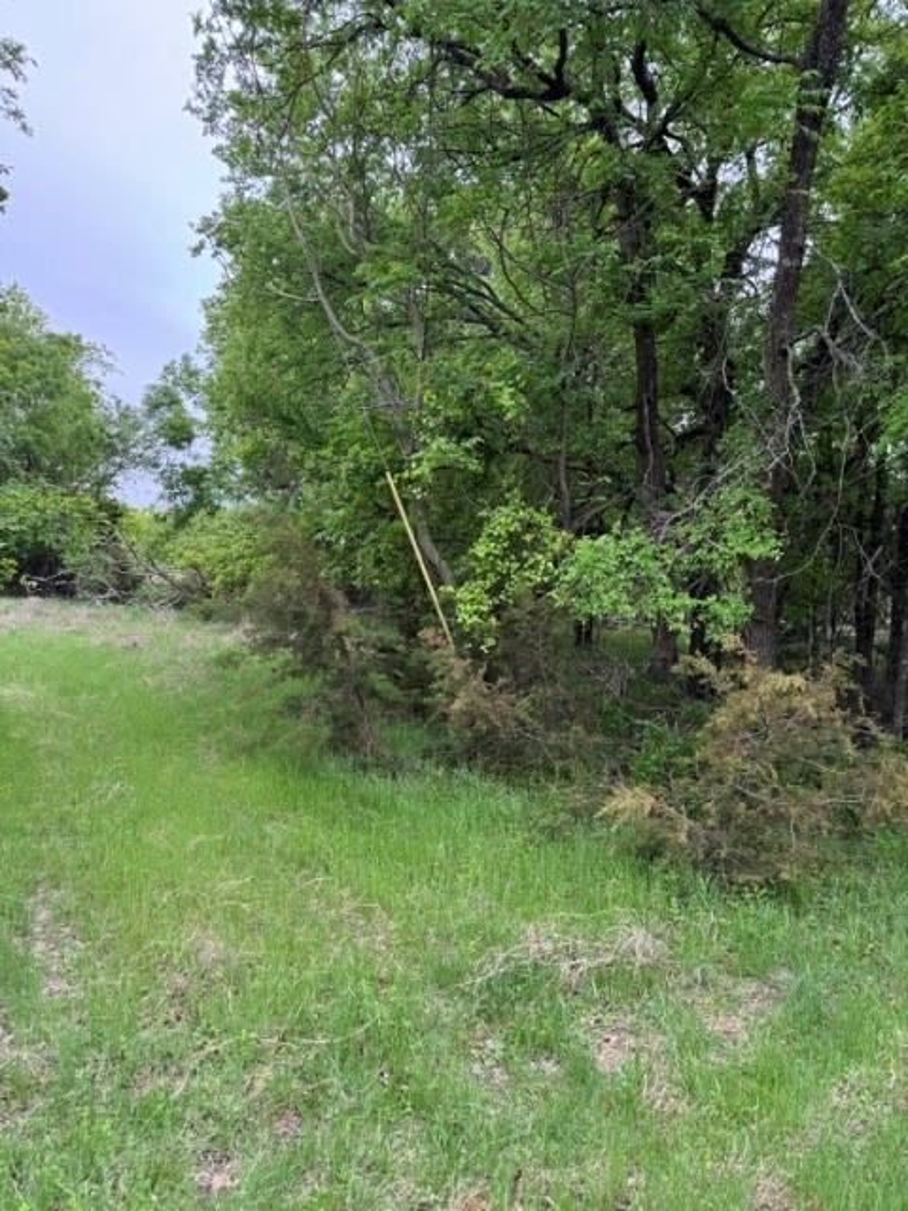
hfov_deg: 56.8
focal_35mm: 24
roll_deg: -1.1
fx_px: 839
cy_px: 606
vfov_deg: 71.6
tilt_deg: -4.1
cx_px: 454
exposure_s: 1/221
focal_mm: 6.76
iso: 80
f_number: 1.78
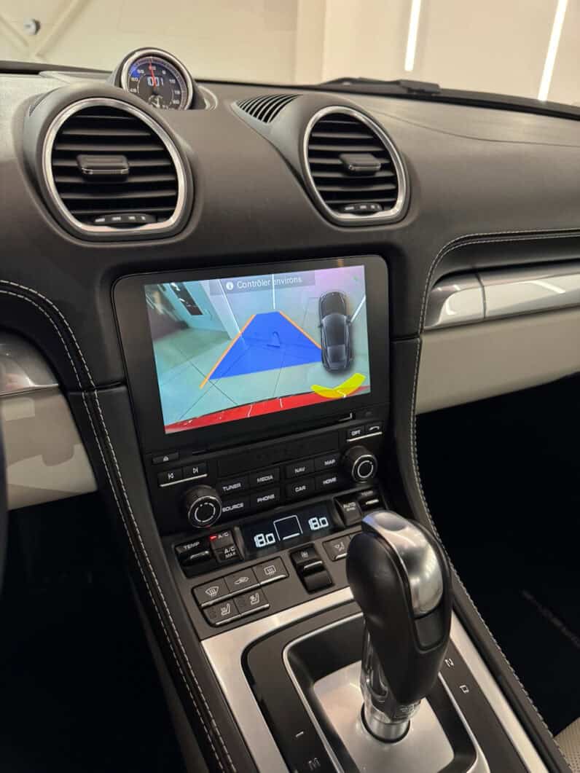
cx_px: 290
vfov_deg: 71.6
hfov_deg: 56.8
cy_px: 386
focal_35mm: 24
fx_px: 536
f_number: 1.8
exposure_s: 1/60
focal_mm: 6.8
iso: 640
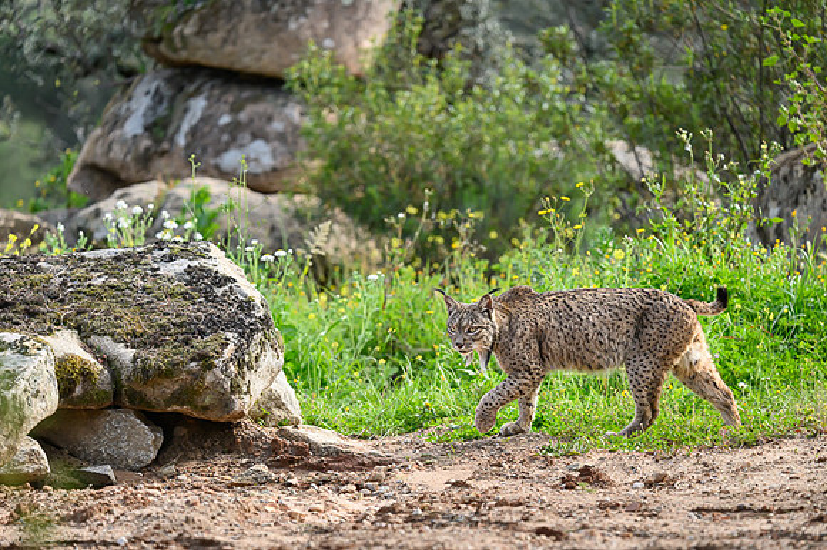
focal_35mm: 254
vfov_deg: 5.4
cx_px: 457
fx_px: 5839
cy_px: 304
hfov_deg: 8.1
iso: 640
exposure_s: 1/1600
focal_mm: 230
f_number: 5
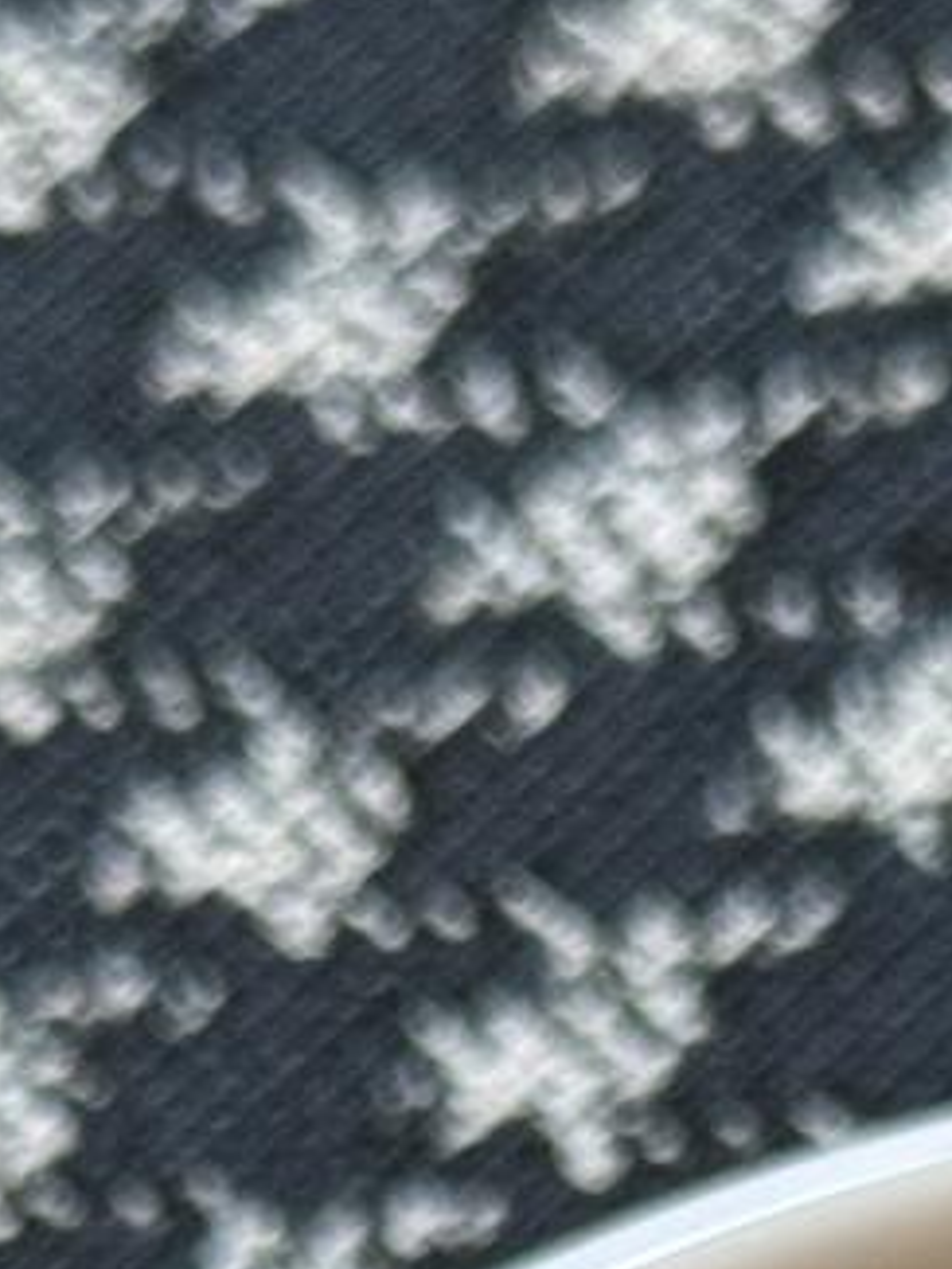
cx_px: 1303
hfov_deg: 6.2
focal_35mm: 236
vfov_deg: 7.8
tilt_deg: -65.2
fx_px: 8648
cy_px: 3100
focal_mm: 6.76
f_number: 1.78
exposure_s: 1/60
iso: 50
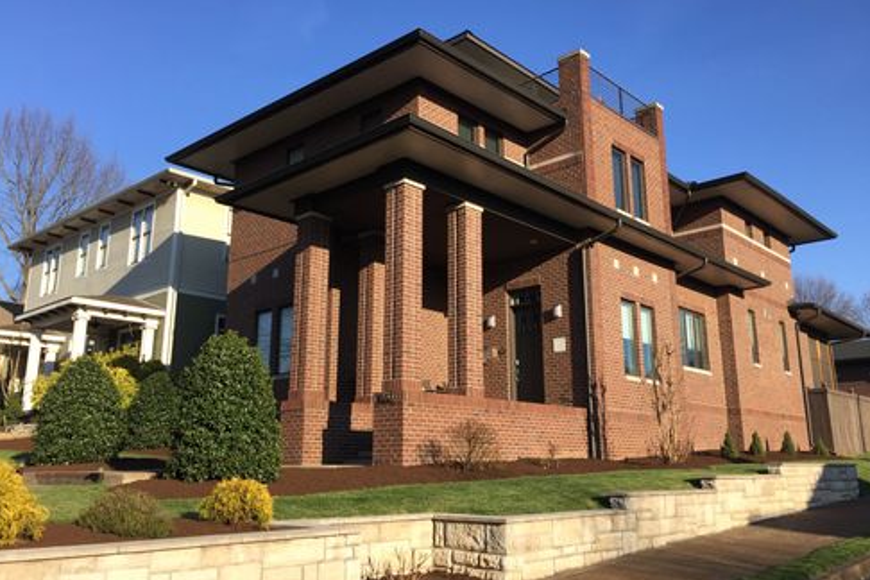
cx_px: 433
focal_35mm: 31
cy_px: 271
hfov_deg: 60.3
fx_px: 749
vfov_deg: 42.3
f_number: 2.2
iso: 32
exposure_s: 1/1099
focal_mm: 4.15
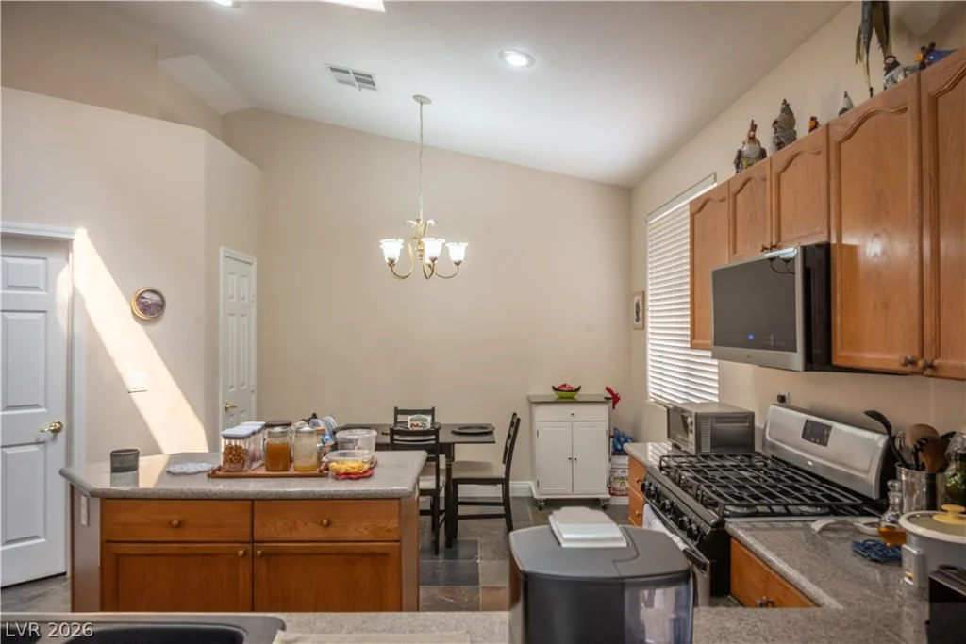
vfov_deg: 53.1
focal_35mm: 24
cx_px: 483
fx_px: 644
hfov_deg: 73.7
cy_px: 322
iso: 250
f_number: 8
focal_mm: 24
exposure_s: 1/25
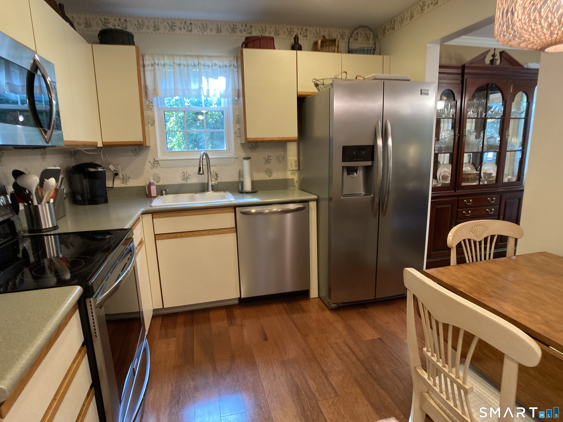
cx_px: 282
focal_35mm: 28
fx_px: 455
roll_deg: +0.5
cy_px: 211
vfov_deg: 49.7
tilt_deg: -12.8
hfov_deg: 63.4
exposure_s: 1/60
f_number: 1.8
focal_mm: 3.99
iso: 160
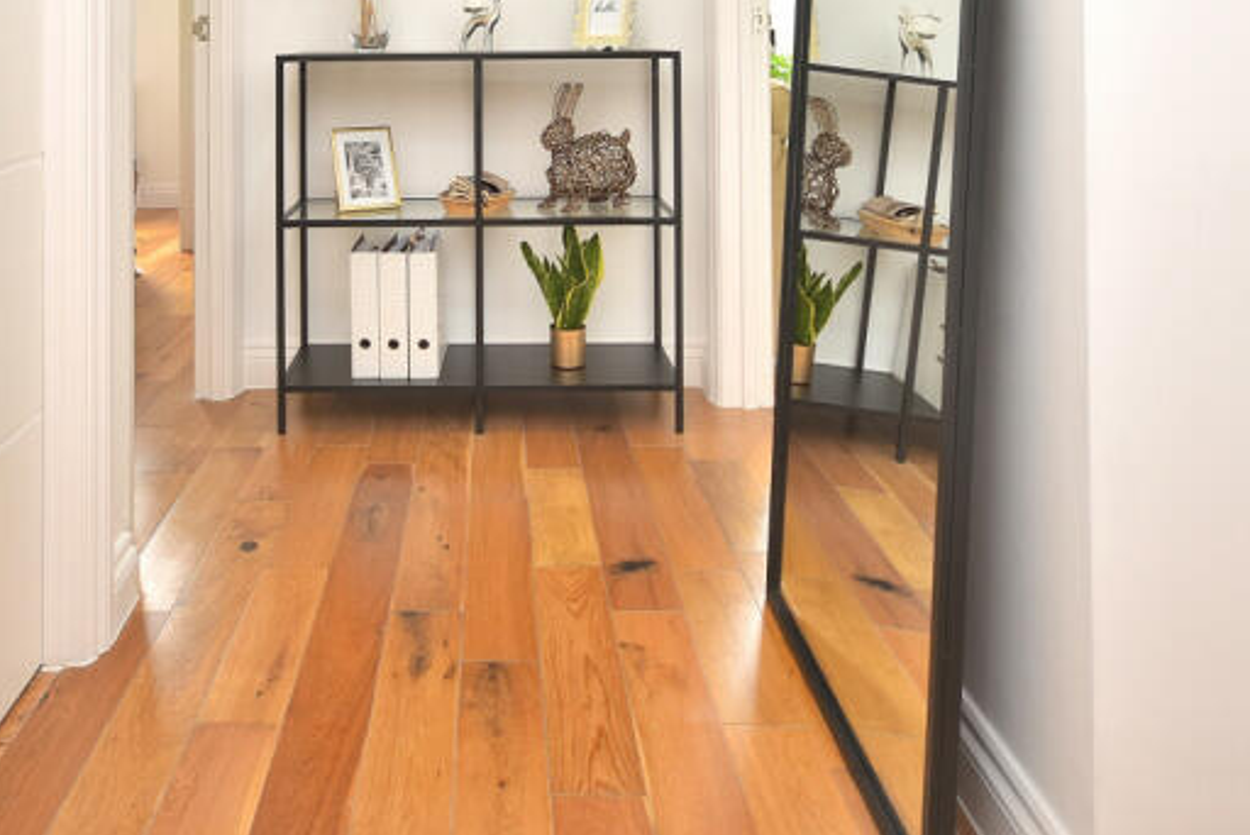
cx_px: 469
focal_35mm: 30
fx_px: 1042
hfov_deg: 61.1
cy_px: 9
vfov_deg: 38.9
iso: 100
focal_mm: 10
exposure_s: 1/8
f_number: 4.5
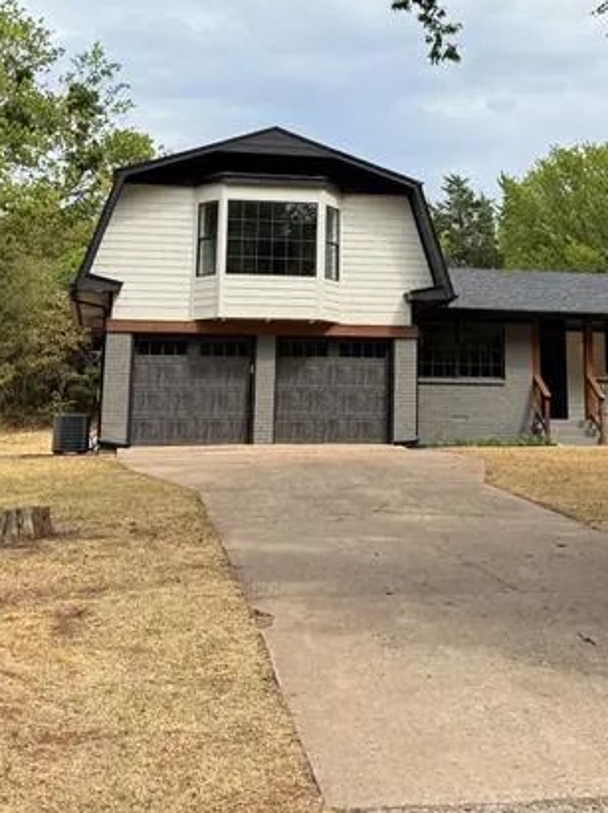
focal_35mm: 60
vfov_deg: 31.2
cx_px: 418
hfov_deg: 24.2
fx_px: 1407
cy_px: 137
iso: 80
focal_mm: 6.76
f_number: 1.78
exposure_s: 1/3759
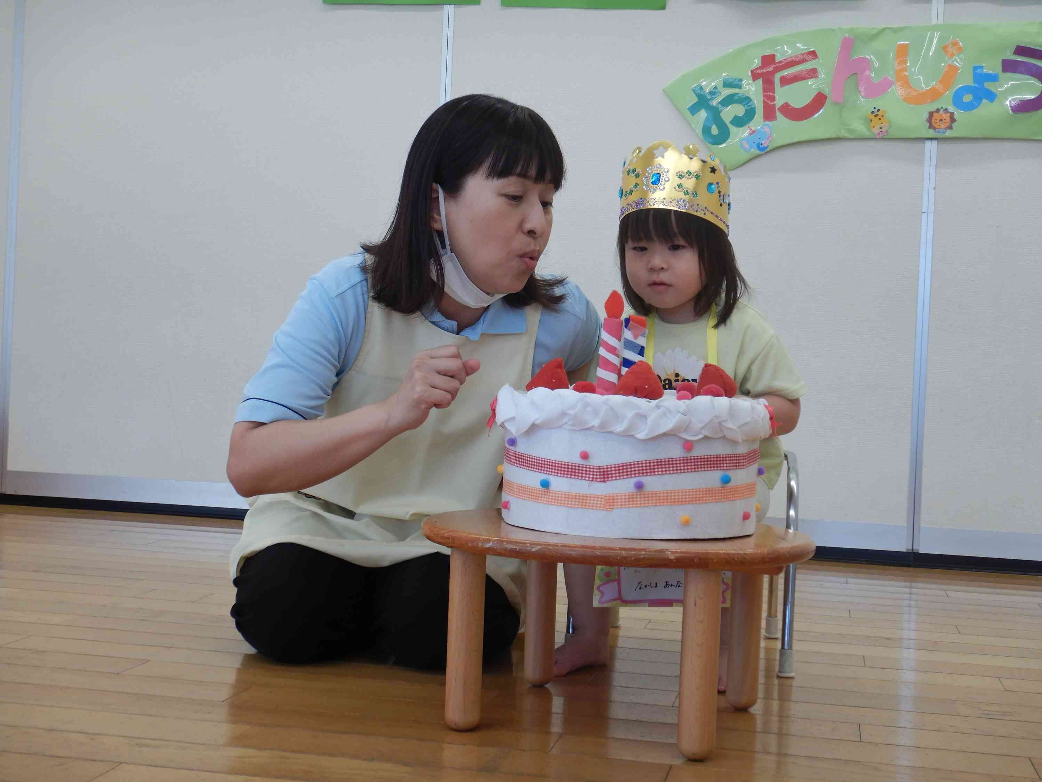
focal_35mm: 48
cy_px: 391
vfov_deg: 30.3
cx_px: 521
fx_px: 1445
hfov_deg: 39.7
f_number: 4.3
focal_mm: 8.5
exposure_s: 1/50
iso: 125
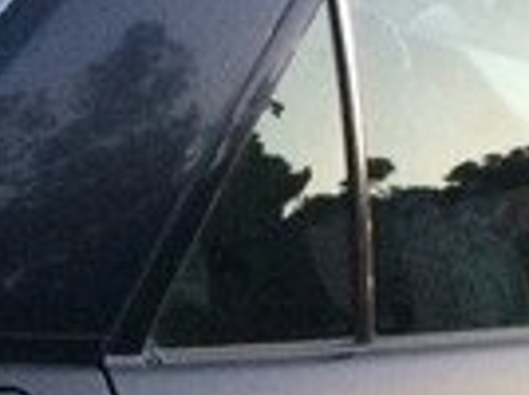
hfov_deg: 13.8
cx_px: 103
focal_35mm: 143
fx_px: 2181
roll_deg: -8.5
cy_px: 713
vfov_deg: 9.8
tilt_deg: -23.6
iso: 250
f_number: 2.2
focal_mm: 4.15
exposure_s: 1/25
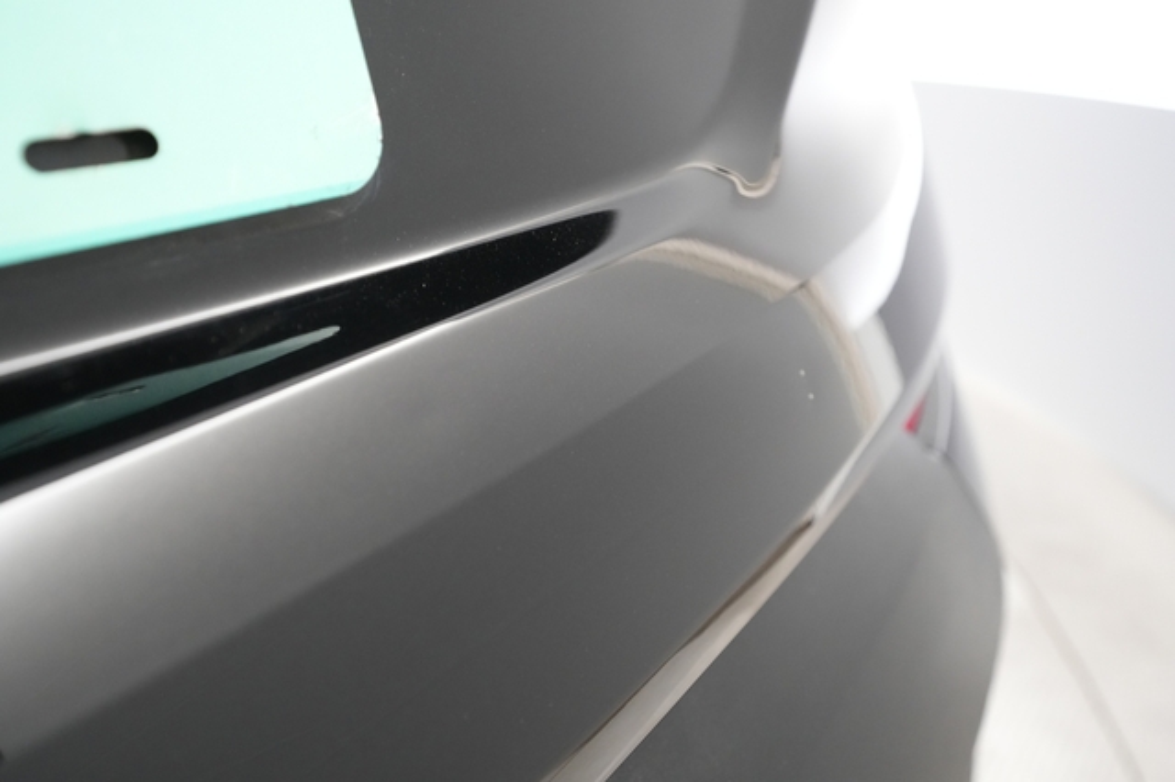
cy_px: 391
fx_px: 913
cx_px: 588
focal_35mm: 28
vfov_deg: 46.4
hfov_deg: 65.5
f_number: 4.5
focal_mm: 28
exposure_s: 1/100
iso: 5000
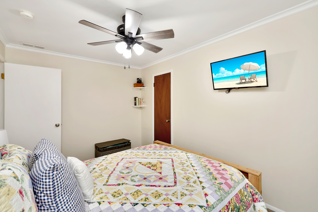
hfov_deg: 100.4
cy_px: 106
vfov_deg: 77.3
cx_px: 159
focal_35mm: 15
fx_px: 132
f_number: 4
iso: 220
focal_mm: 10
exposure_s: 1/60
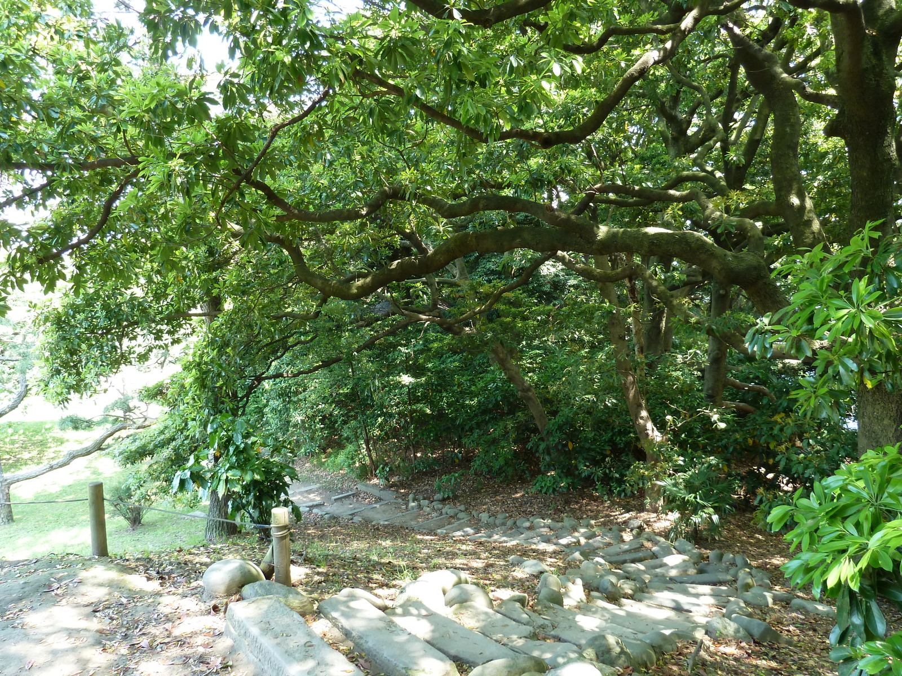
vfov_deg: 54.9
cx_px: 451
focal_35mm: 25
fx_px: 651
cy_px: 338
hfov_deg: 69.4
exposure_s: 1/30
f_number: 3.3
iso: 160
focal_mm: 4.1
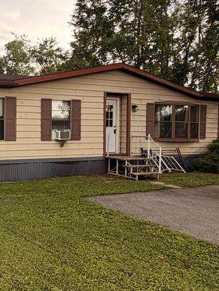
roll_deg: +0.7
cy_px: 148
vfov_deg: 47.9
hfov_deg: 34.0
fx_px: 329
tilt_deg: -2.3
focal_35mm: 39
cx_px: 7
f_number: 2.2
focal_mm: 2.22
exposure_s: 1/252
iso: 40
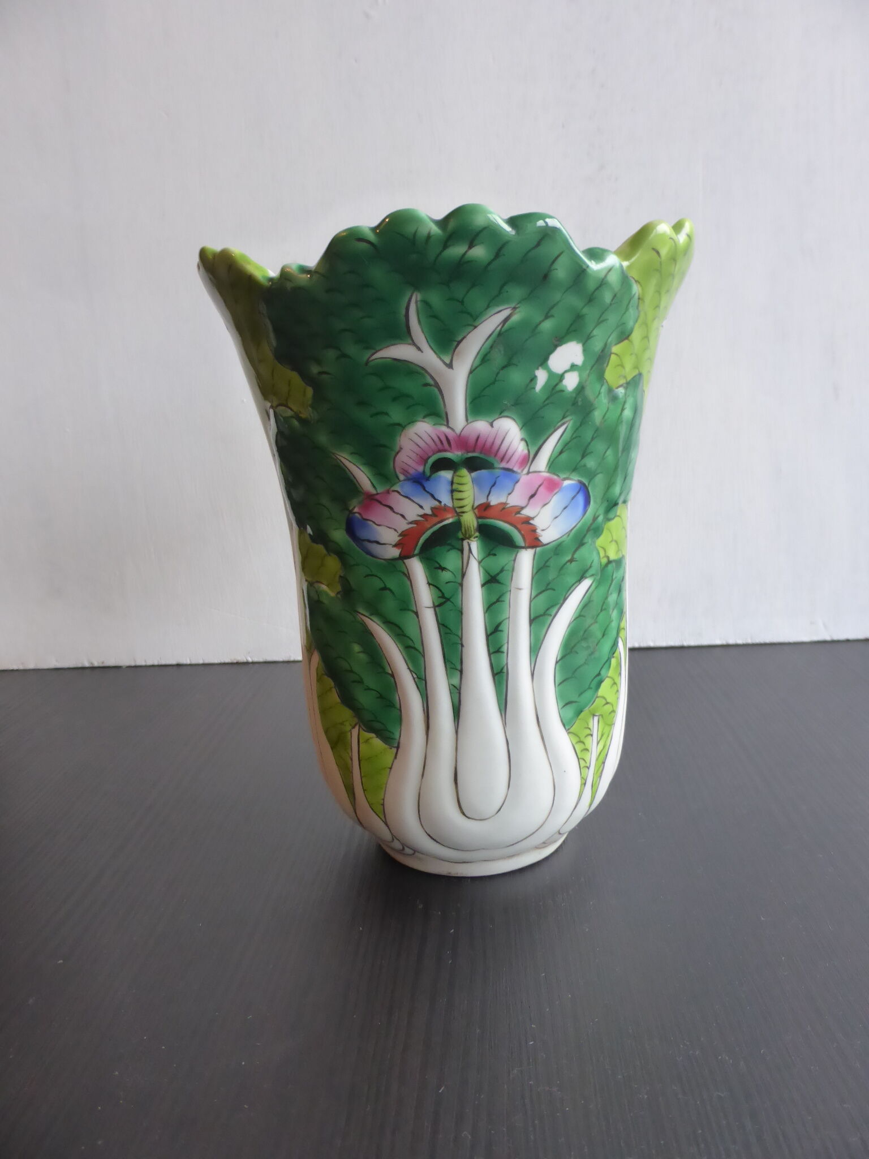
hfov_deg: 51.4
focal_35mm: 27
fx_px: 904
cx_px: 434
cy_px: 580
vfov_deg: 65.3
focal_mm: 4.8
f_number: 3.4
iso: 400
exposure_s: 1/30
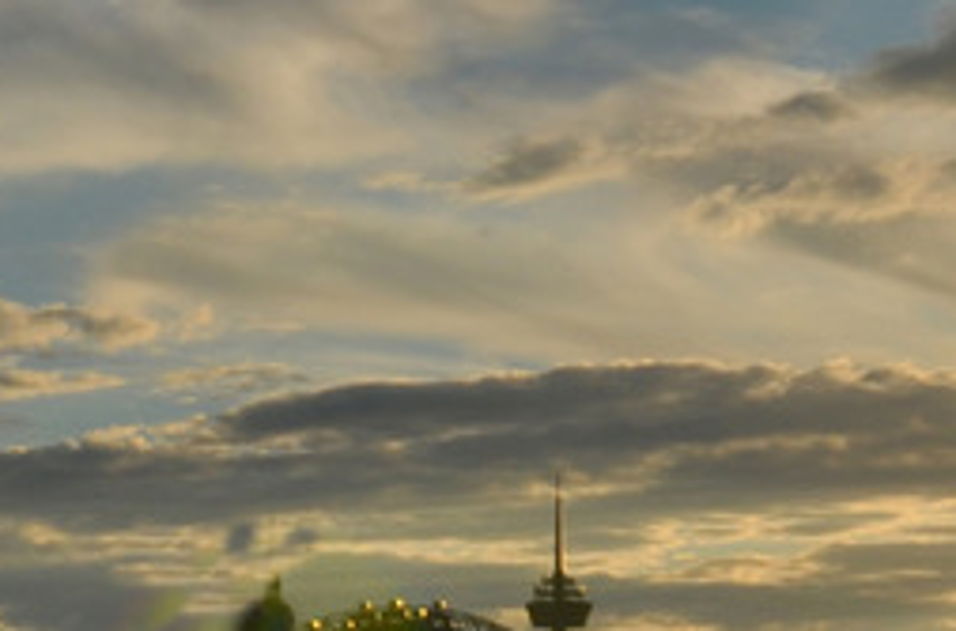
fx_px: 3954
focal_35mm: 149
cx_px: 850
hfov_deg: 13.7
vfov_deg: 9.1
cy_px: 533
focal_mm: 21
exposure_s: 1/200
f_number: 14
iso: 100
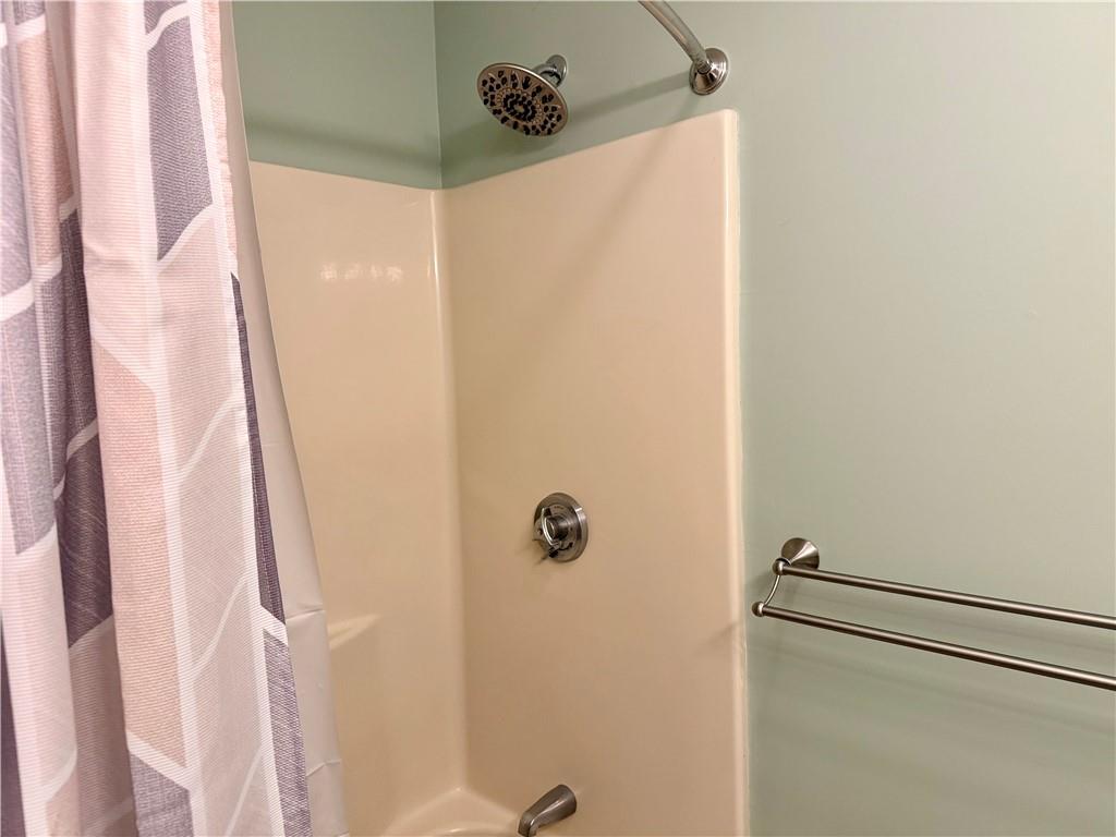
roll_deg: +2.8
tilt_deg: -4.3
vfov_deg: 56.8
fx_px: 774
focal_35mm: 24
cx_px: 558
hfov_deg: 71.6
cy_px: 418
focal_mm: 6.76
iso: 250
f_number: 1.78
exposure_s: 1/60
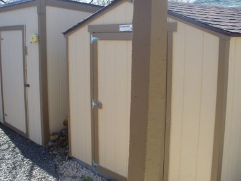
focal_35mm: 43
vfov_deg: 33.6
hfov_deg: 43.8
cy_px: 88
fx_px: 300
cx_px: 114
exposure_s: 1/400
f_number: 2.8
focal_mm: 6.1
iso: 80
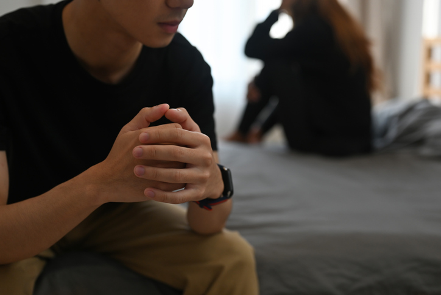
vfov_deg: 27.0
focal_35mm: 50
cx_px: 220
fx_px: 613
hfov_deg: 39.6
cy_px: 148
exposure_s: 1/800
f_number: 2.8
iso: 400
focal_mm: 50
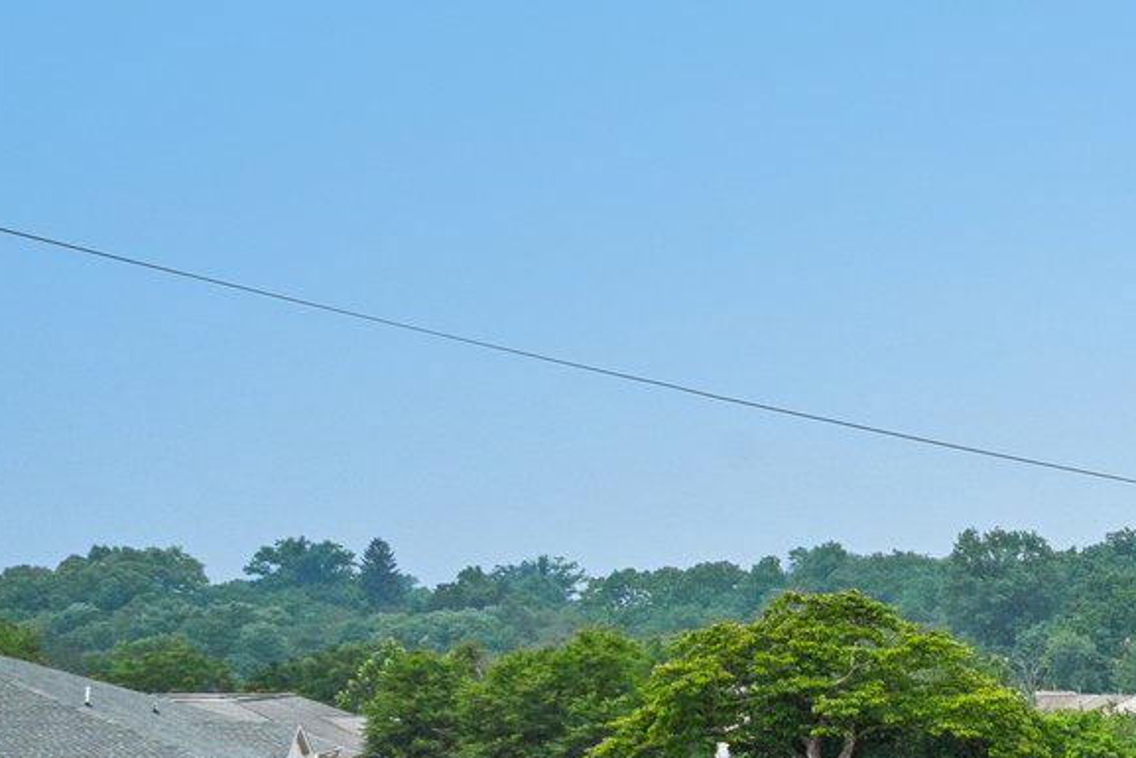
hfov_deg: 21.1
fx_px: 2241
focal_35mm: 71
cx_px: 1941
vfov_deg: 19.2
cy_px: 477
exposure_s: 1/8000
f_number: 8
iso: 800
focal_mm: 20
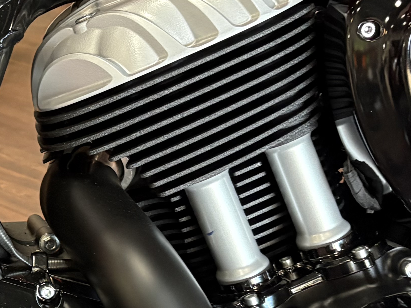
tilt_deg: -25.8
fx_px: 1080
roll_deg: +1.3
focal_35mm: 91
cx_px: -116
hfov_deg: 19.9
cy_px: 236
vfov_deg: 16.1
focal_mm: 5.96
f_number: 1.6
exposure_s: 1/40
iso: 500
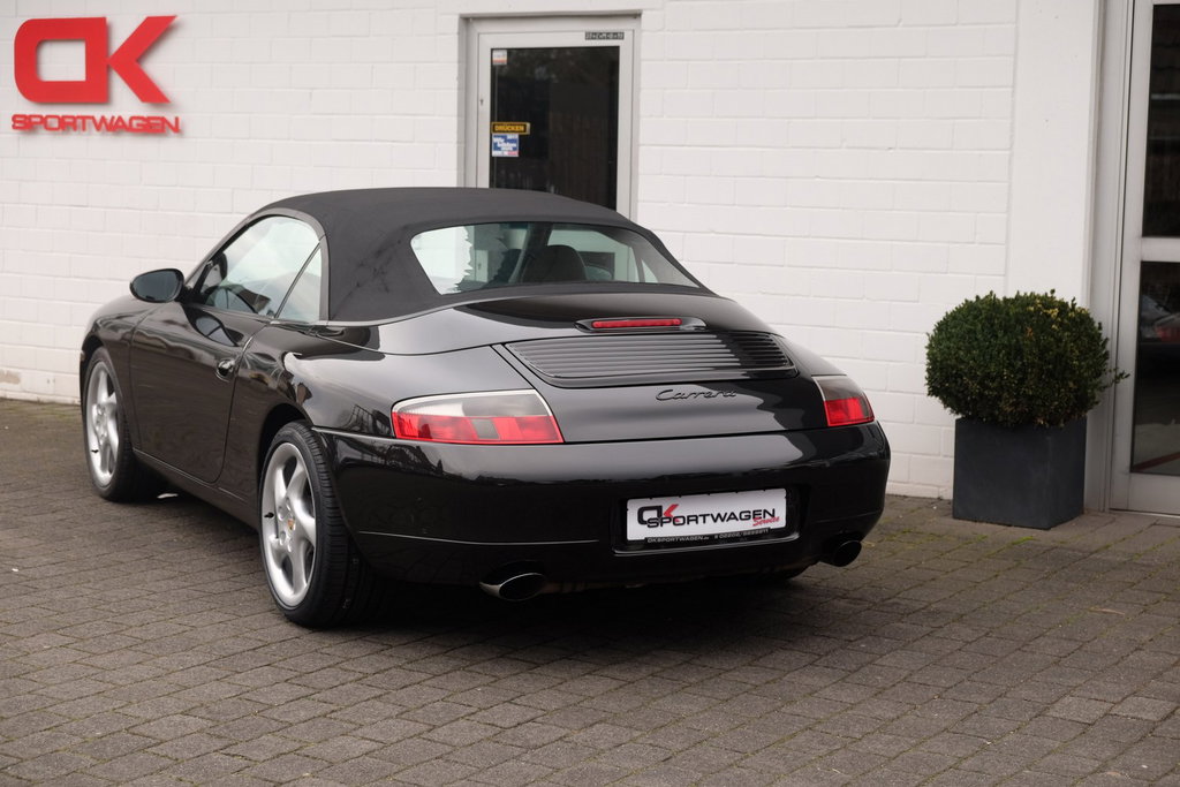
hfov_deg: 32.9
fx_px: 2000
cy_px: 394
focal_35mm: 61
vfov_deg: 22.3
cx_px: 590
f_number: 4.5
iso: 200
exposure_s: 1/140
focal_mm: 40.7
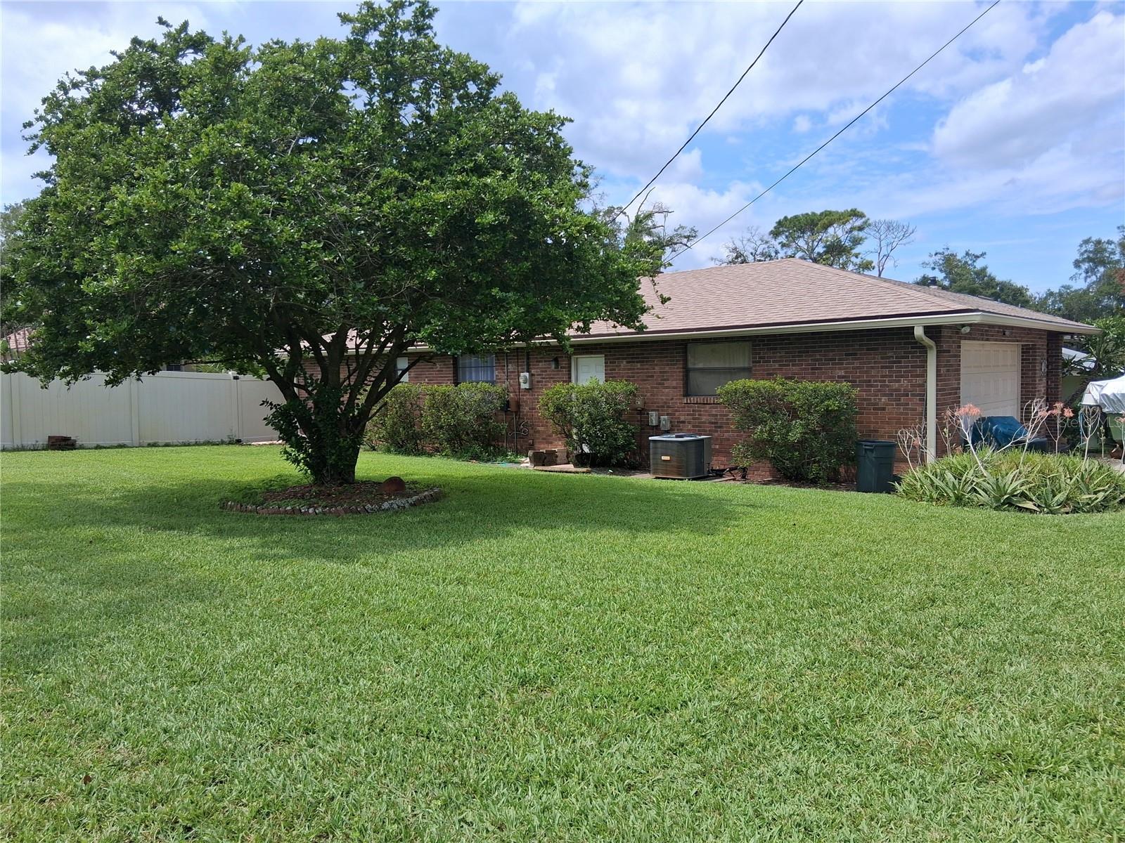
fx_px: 845
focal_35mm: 26
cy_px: 422
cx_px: 562
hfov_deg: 67.3
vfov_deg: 53.1
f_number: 1.8
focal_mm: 3.98
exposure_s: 1/639
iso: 25
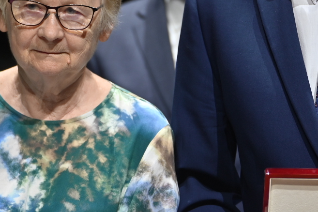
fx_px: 2720
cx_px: 219
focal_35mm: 308
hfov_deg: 6.7
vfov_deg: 4.5
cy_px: 112
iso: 200
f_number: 2.8
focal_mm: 125
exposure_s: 1/125
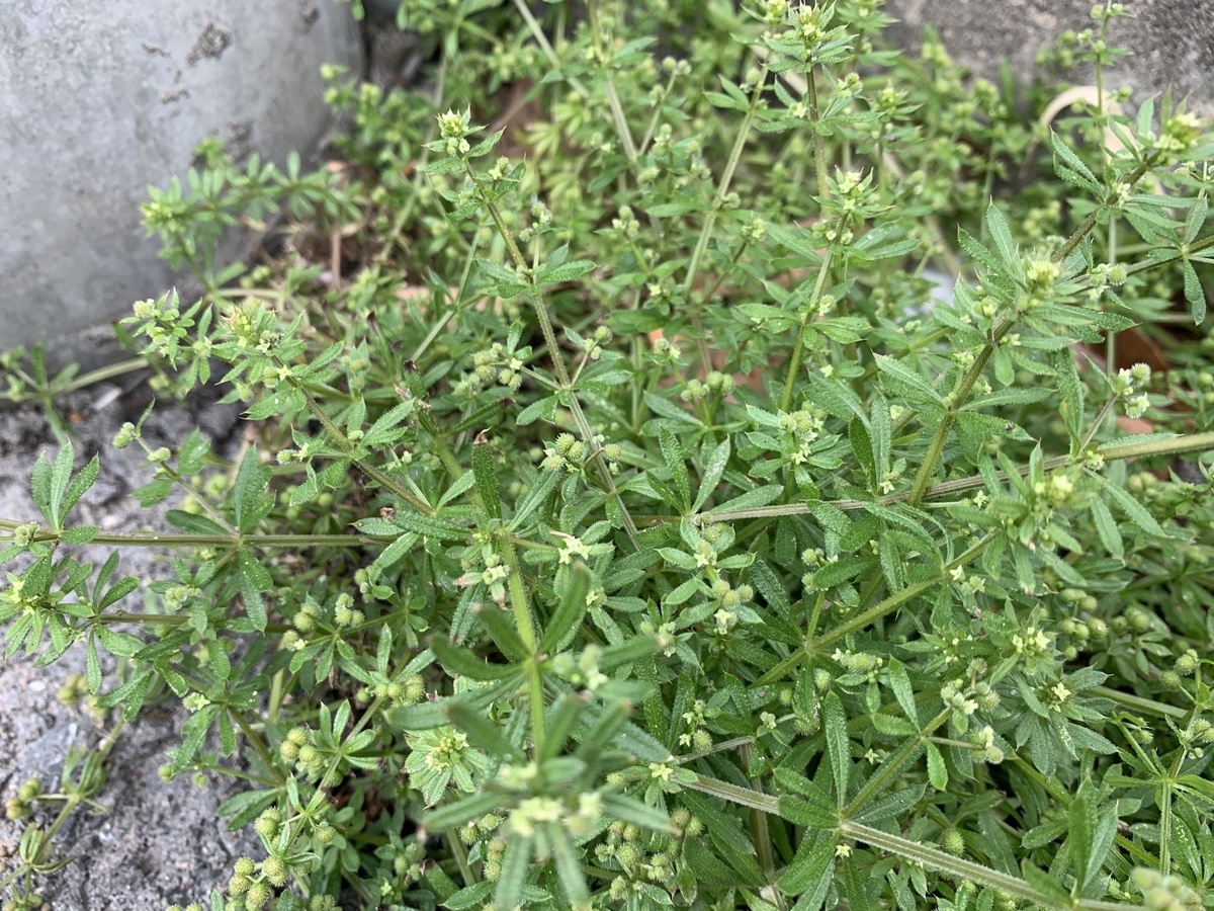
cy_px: 456
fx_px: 912
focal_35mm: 26
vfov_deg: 53.1
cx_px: 607
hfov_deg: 67.3
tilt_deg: -54.2
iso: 25
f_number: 1.8
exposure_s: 1/221
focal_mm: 4.25
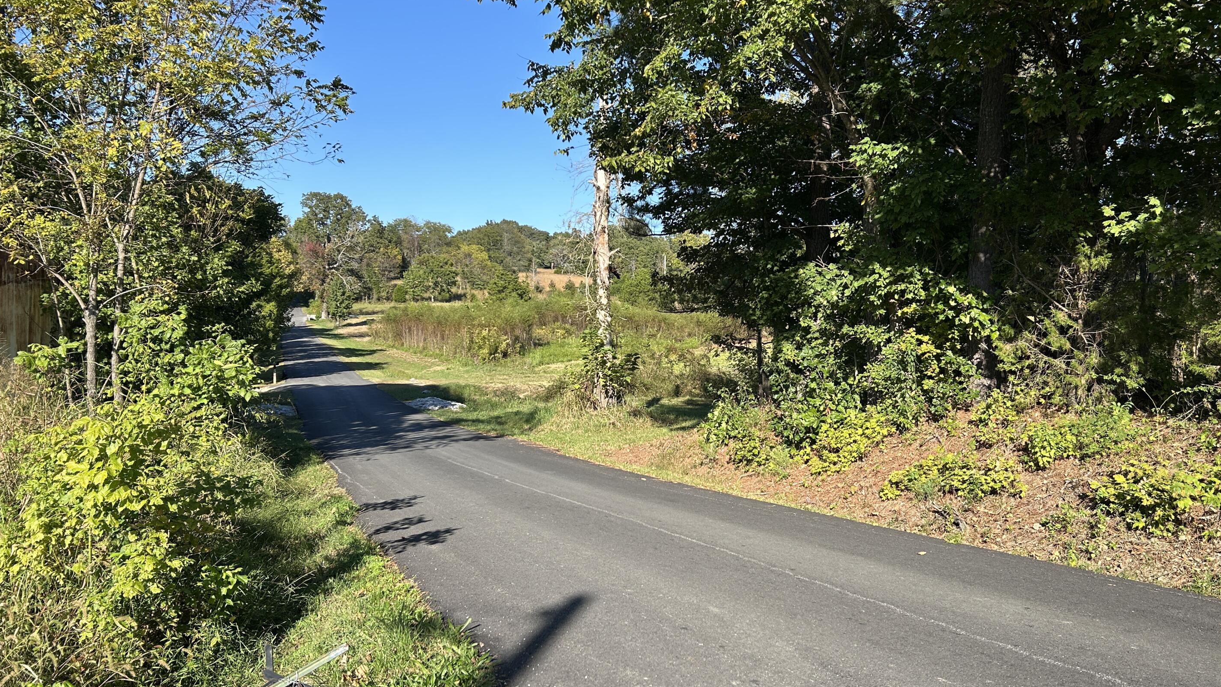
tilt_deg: +0.7
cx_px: 631
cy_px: 317
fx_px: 971
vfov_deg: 38.9
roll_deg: -0.3
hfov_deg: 64.3
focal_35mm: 30
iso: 50
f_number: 1.5
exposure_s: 1/2045
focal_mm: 5.7
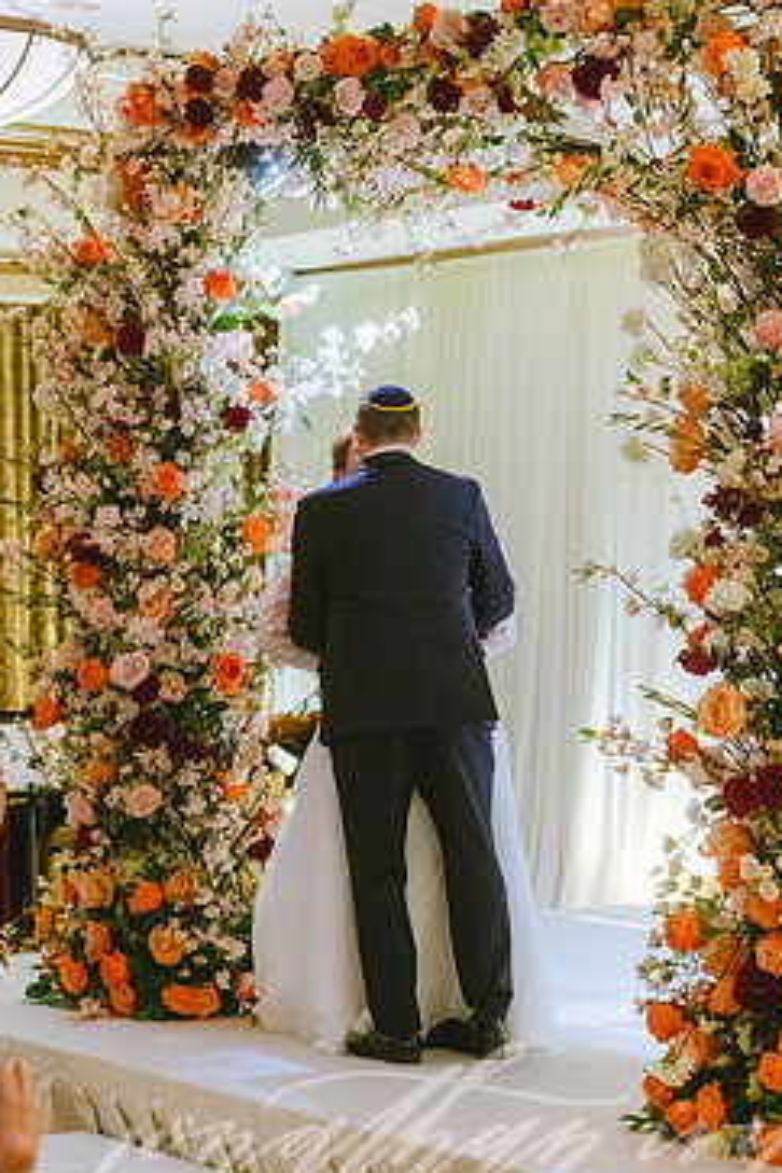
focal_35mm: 93
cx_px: 430
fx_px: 3030
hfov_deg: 14.7
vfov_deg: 21.9
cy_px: 543
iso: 2500
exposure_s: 1/160
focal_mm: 75
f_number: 2.8
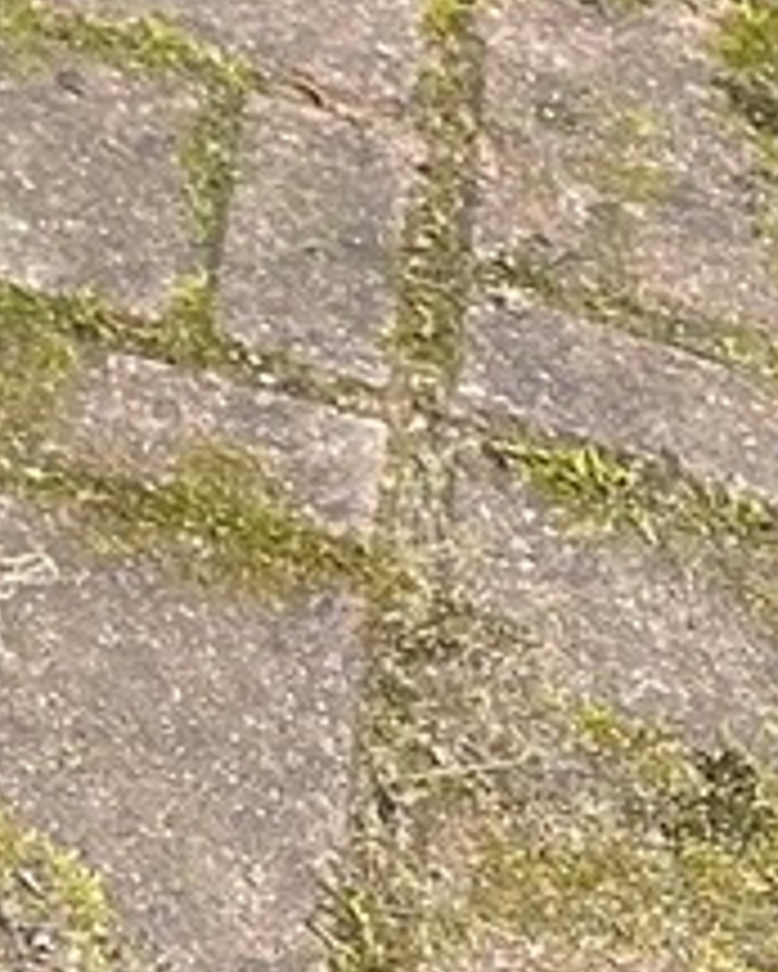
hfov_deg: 7.6
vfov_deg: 10.9
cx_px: -1817
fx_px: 4861
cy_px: -572
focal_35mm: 169
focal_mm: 4.25
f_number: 1.8
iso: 32
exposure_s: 1/137
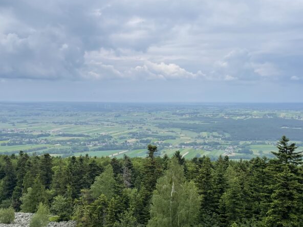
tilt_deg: -8.3
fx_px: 394
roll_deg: -0.1
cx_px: 115
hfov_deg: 41.8
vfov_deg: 31.8
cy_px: 157
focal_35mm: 45
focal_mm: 4.2
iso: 32
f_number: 1.6
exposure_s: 1/3125
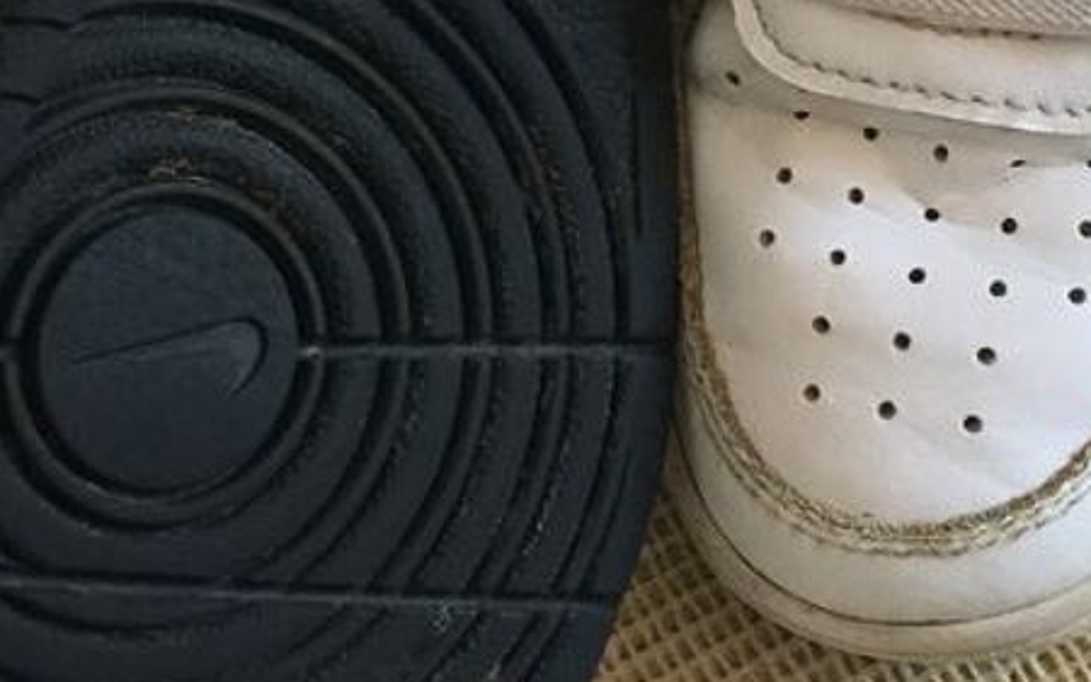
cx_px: 861
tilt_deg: -73.9
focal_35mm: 91
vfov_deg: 14.1
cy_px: -59
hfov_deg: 22.5
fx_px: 2705
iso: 64
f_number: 2.2
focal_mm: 4.15
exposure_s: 1/33
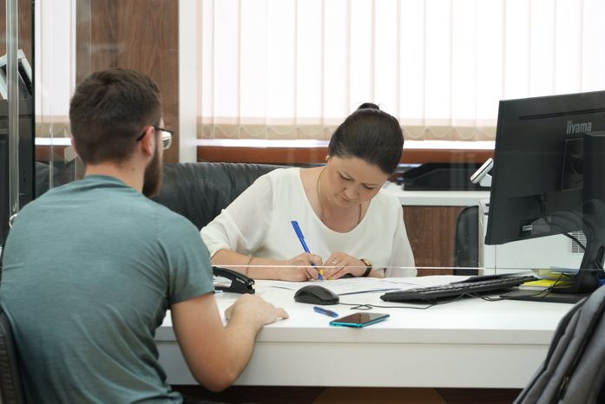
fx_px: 2927
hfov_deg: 11.8
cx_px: 302
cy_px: 202
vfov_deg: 7.9
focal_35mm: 174
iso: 2000
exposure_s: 1/100
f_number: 6.3
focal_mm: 174
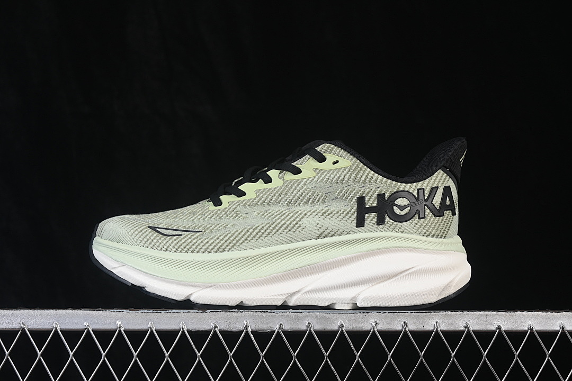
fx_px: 1192
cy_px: 190
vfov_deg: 18.2
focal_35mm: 75
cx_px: 286
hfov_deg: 27.0
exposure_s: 1/60
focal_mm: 50
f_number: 8
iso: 160
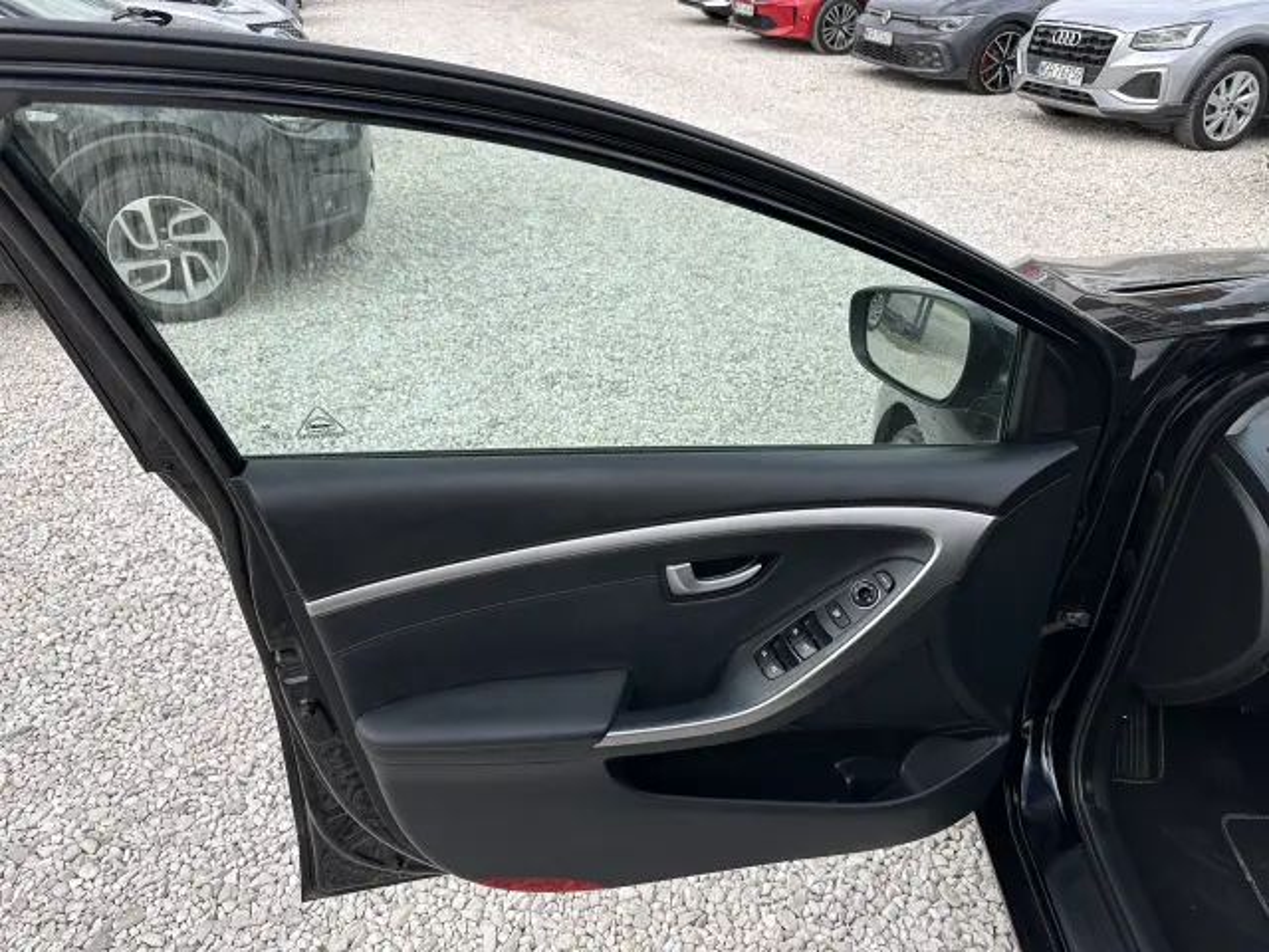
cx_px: 634
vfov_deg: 56.8
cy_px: 476
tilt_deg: -28.4
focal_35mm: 24
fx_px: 880
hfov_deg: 71.6
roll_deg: -1.4
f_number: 1.78
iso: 80
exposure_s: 1/724
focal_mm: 6.86
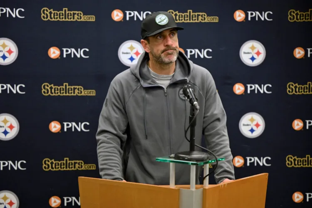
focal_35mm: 93
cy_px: 104
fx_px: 806
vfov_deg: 14.7
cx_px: 156
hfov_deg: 21.9
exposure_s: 1/500
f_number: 2.8
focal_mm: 93
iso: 5000
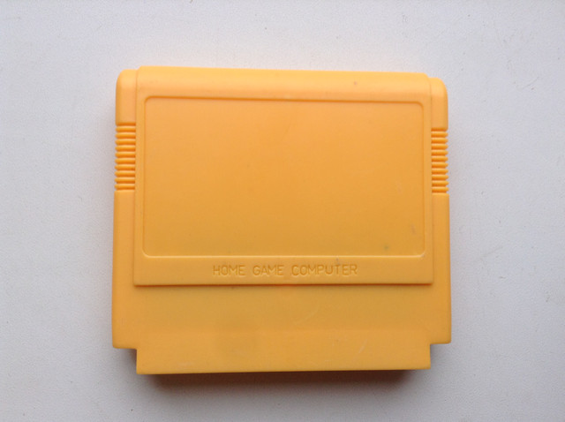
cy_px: 211
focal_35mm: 33
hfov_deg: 55.4
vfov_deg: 42.8
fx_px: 538
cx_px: 282
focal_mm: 3.3
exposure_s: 1/120
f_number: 2.4
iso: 32
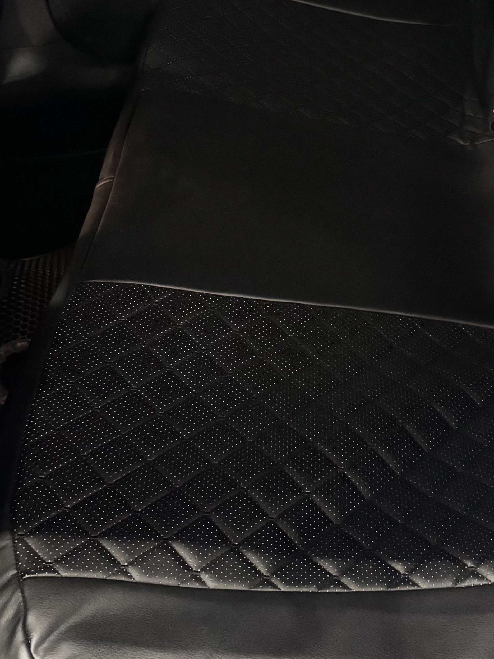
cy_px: 176
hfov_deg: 26.2
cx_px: 376
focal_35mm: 55
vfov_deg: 34.3
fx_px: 1047
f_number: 1.78
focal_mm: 6.76
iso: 1250
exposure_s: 1/30
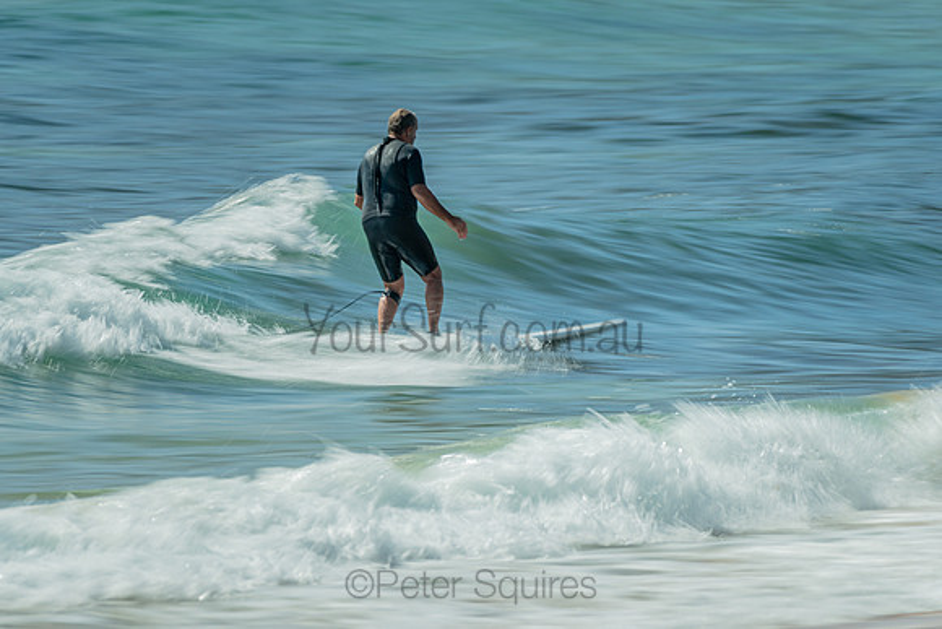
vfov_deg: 2.2
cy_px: 274
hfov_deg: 3.4
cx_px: 412
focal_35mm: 613
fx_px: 16044
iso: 110
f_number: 5.6
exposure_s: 1/20
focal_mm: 500
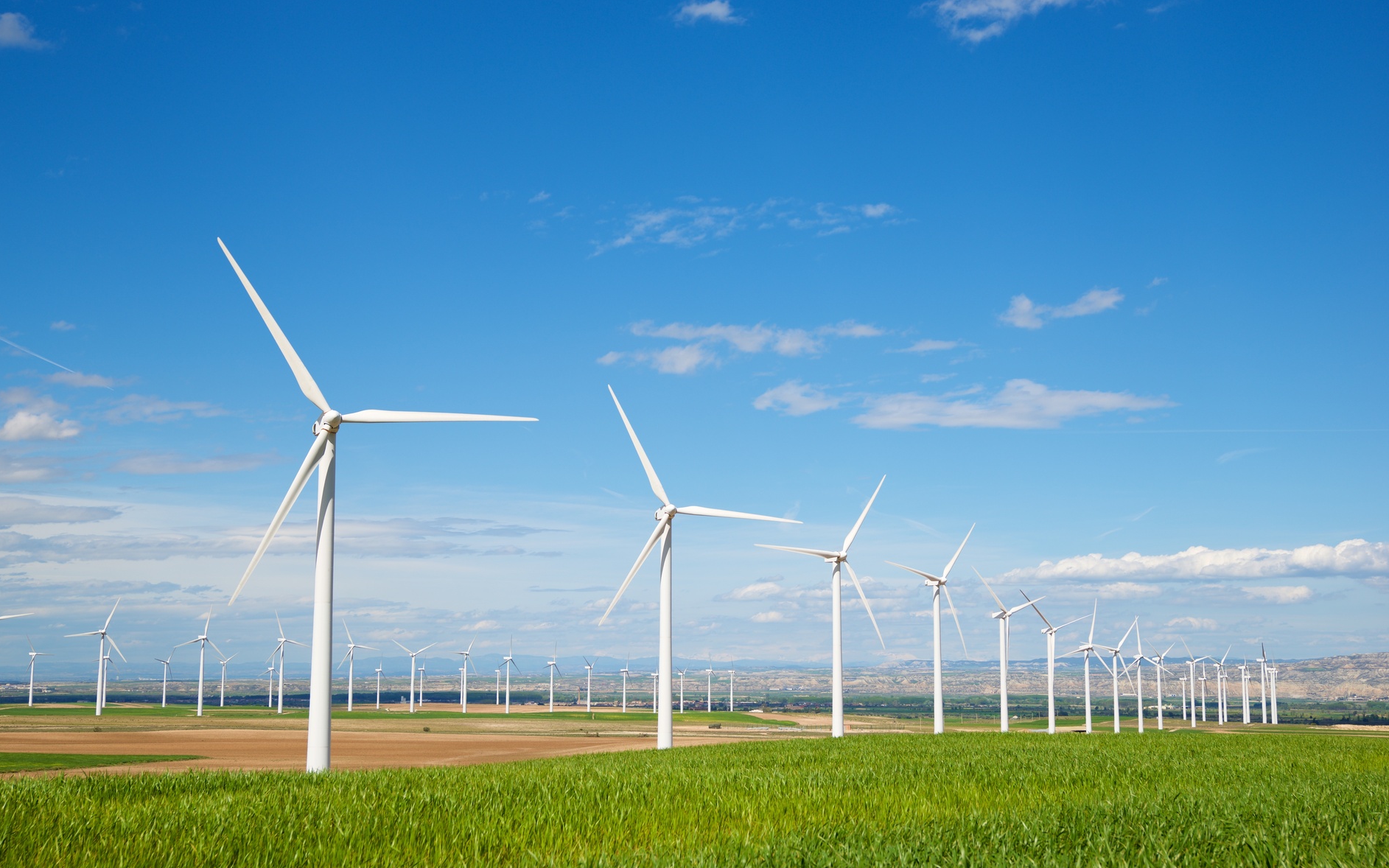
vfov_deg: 24.0
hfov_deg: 37.5
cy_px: 400
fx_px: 2044
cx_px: 705
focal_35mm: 54
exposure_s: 1/500
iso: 100
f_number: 8
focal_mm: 52
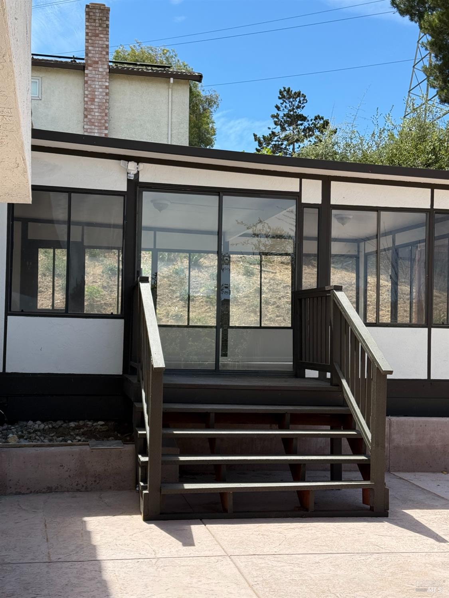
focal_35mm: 48
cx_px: 224
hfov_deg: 30.3
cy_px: 299
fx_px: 830
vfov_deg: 39.7
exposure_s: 1/4329
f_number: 1.78
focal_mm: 6.76
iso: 80
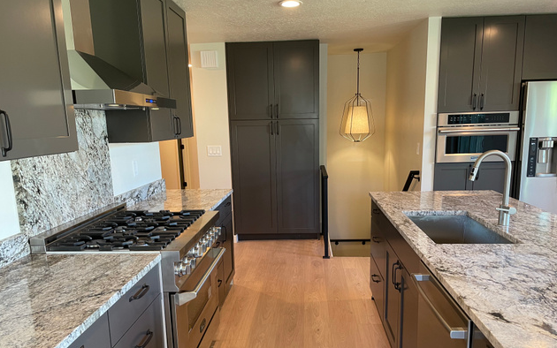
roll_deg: +2.0
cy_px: 210
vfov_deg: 44.3
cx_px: 280
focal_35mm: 28
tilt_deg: -11.5
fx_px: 425
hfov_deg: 66.5
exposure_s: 1/60
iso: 125
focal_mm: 4.2
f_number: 1.6
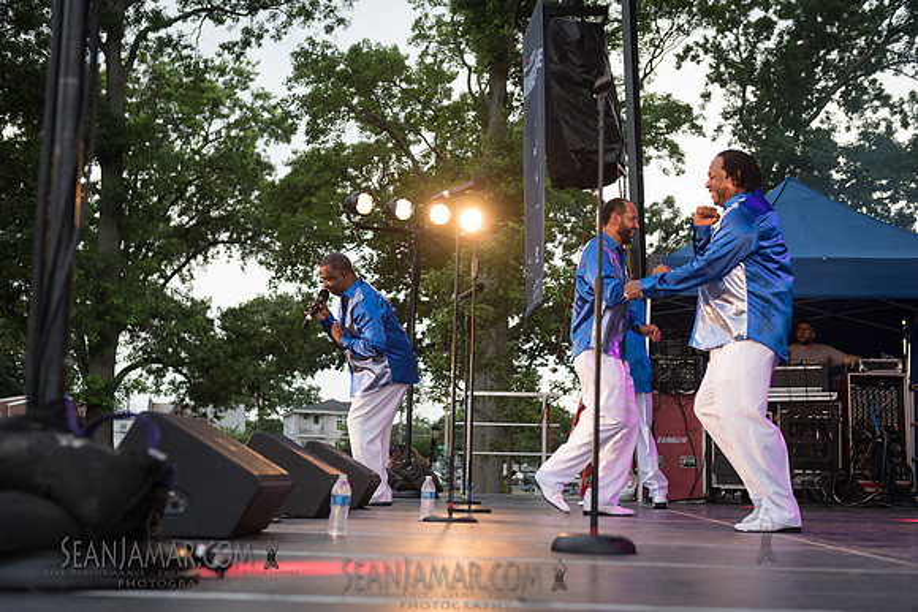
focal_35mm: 55
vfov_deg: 24.6
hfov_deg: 36.2
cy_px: 306
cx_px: 459
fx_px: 1403
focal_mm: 55
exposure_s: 1/400
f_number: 3.5
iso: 1250
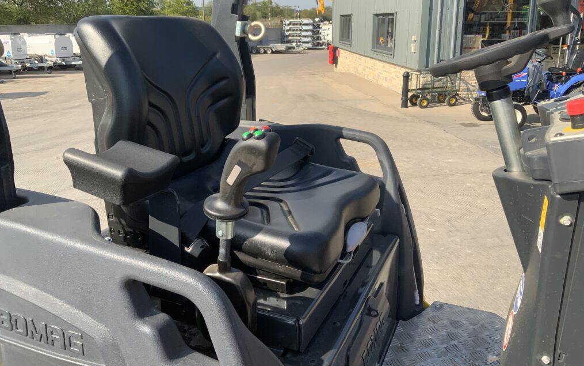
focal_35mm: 31
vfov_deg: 40.5
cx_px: 290
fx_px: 494
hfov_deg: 61.2
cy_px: 152
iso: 16
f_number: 1.8
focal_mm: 3
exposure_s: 1/1035
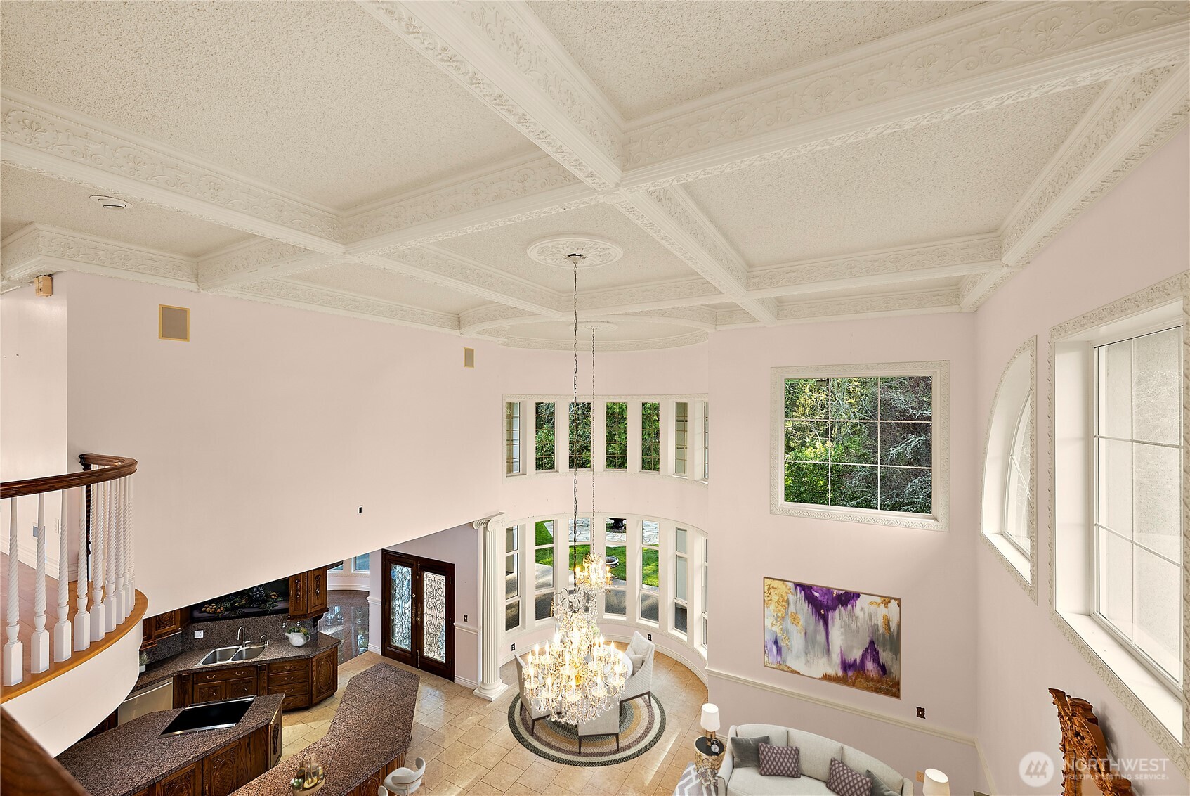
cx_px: 595
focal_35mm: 14
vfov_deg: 81.3
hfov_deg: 104.2
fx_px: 463
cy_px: 398
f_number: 7.1
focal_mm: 14
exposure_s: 1/2
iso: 200
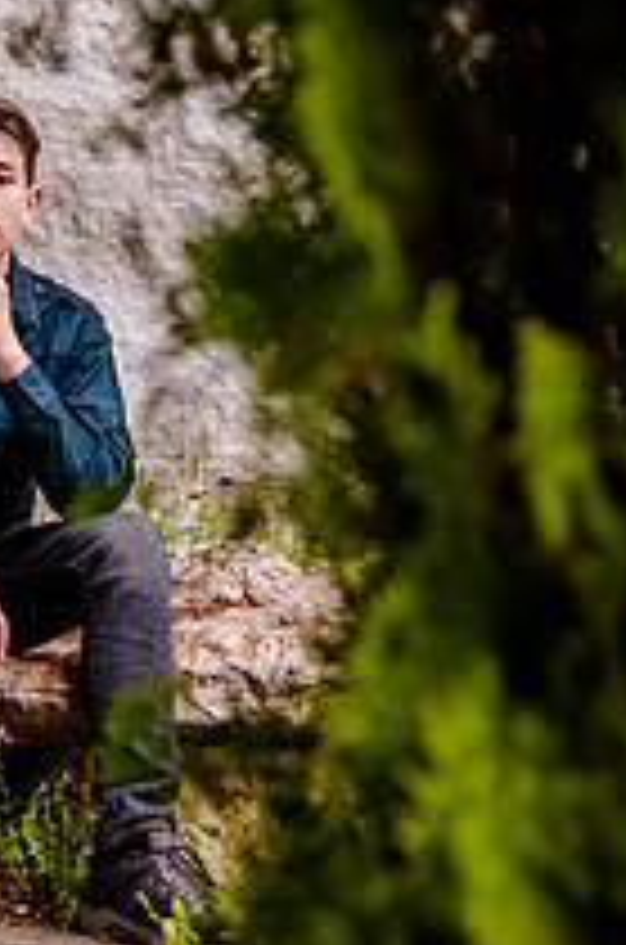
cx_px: 65
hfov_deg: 10.2
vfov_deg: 15.4
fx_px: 3486
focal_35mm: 133
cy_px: 392
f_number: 4
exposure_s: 1/400
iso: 800
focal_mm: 62
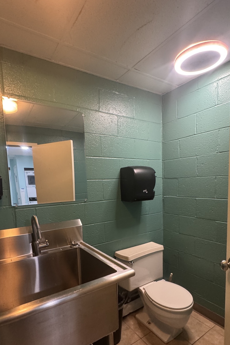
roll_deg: +2.8
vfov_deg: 83.3
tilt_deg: -6.3
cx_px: 114
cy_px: 201
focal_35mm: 20
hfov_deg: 61.9
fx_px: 192
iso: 500
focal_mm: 2.22
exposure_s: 1/60
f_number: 2.2
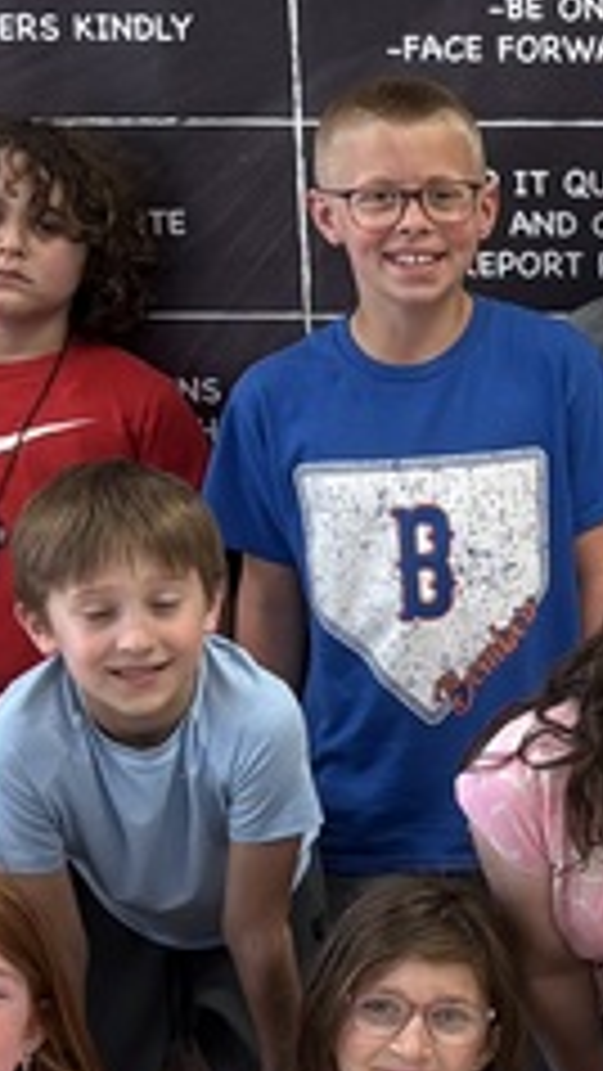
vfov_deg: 17.6
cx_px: 1166
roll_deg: +0.1
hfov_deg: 9.4
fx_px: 3465
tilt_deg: -9.9
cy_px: 634
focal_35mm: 122
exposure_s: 1/60
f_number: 1.6
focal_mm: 5.96
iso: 100
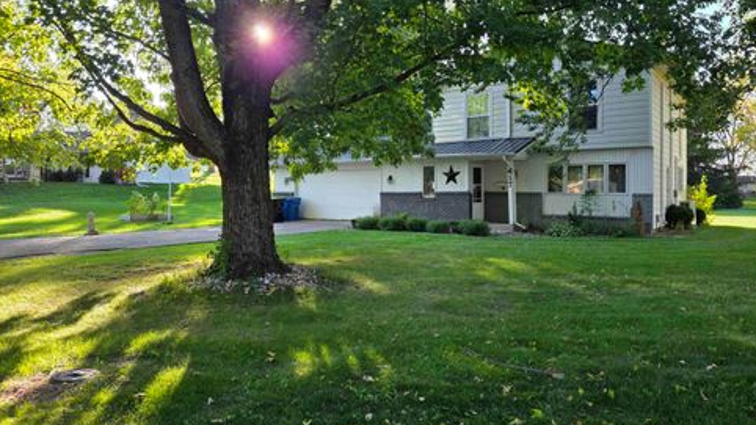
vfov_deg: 44.3
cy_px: 186
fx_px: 521
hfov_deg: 71.9
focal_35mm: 26
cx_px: 380
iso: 40
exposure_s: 1/359
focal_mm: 6.25
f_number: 1.7
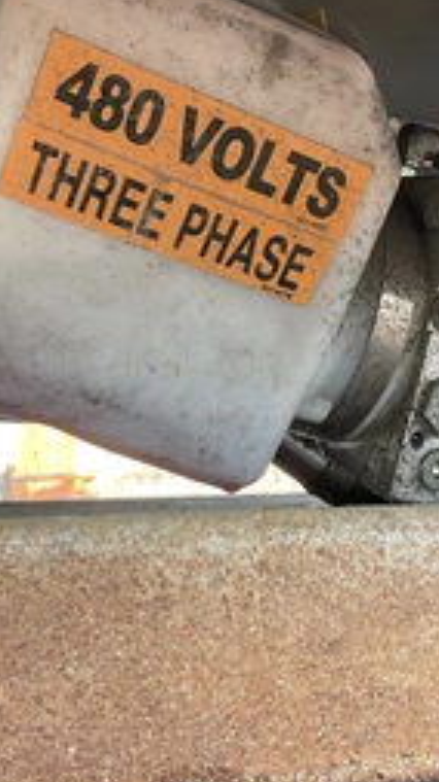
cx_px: 269
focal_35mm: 50
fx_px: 1036
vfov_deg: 41.3
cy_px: 371
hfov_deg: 23.9
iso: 64
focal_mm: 3
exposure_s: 1/88
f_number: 1.8
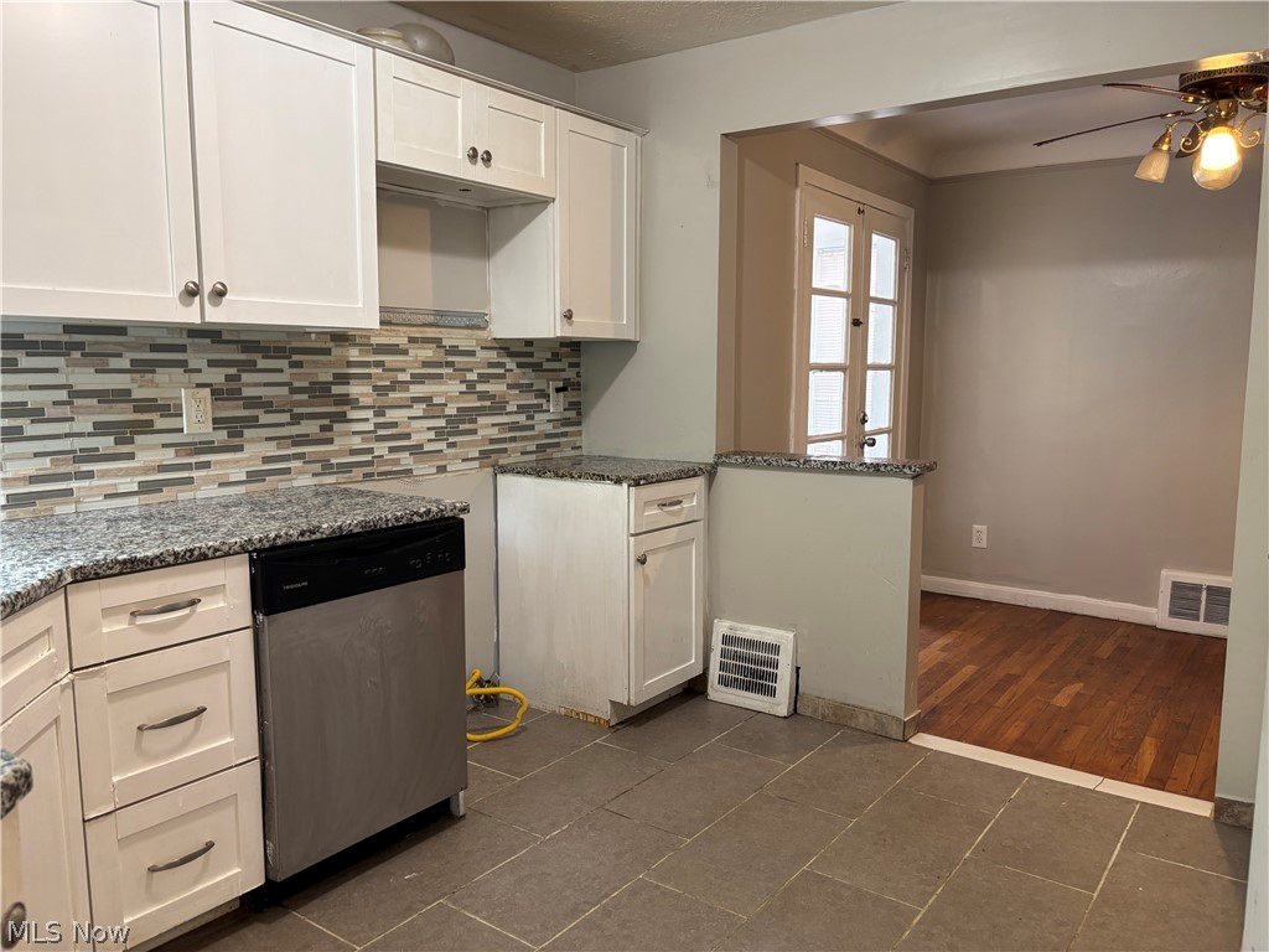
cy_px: 476
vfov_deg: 53.1
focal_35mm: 26
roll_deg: +0.1
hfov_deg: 67.3
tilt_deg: -7.3
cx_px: 634
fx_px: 953
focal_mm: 5.96
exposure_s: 1/60
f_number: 1.6
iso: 160
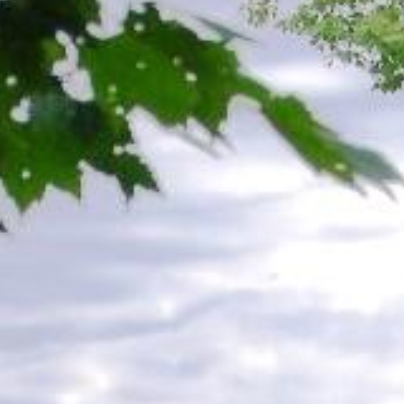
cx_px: 278
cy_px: 837
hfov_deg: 4.3
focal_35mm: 408
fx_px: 5387
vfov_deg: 4.2
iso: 100
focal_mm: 50
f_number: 7.1
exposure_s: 1/200
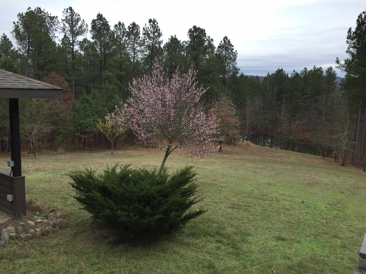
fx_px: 307
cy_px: 137
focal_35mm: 29
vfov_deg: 48.2
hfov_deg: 61.7
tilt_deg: -9.1
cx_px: 183
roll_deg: -1.6
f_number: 2.2
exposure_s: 1/879
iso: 32
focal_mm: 4.15
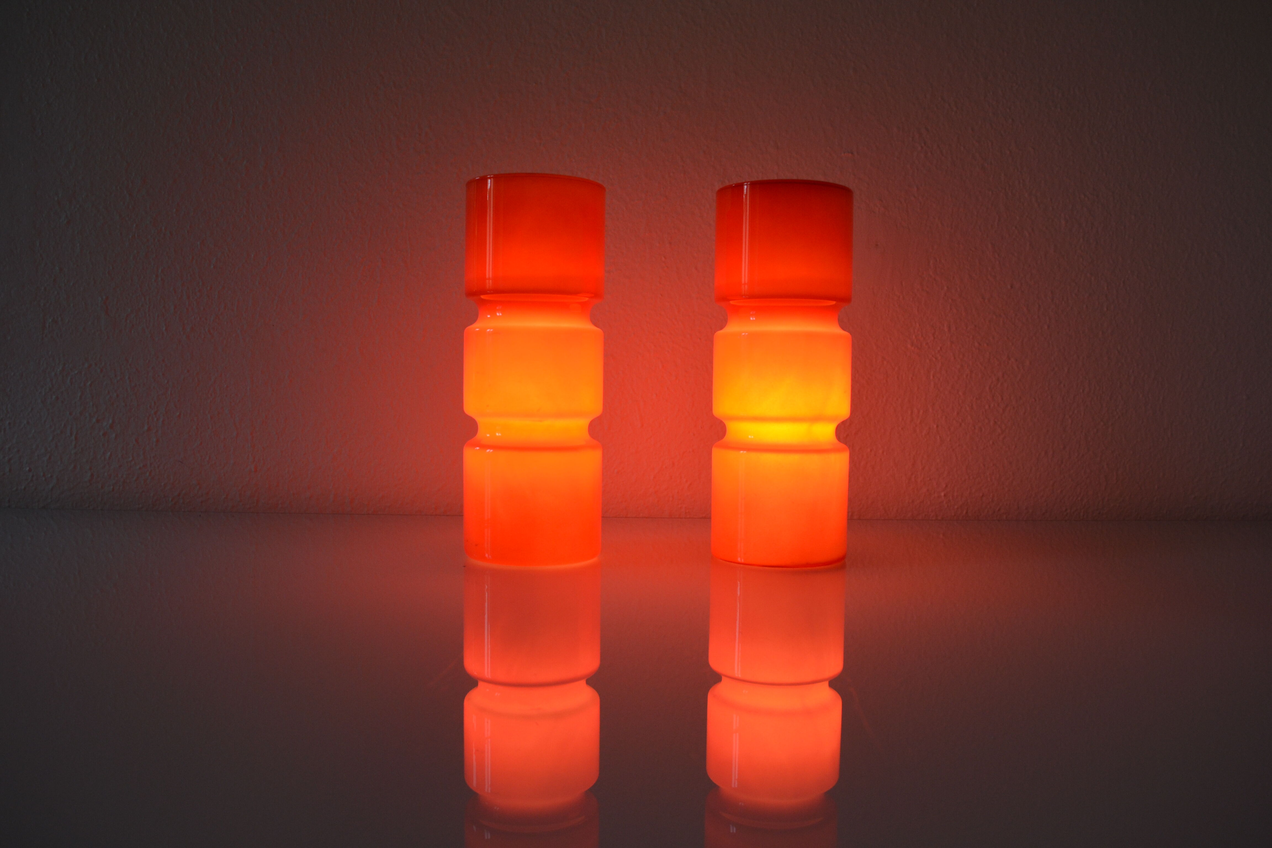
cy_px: 424
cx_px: 636
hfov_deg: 67.4
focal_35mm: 27
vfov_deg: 47.9
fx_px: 954
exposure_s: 1/100
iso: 400
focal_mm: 18
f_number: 5.6
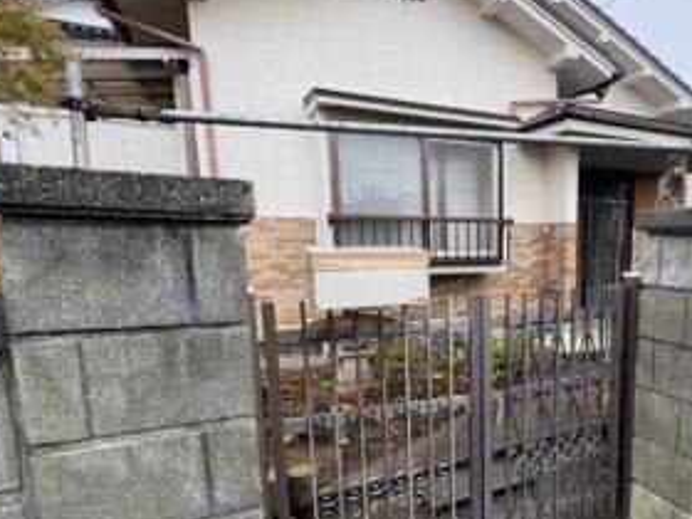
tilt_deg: -10.1
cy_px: 327
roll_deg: -0.1
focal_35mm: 25
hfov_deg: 66.0
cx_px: 502
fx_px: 500
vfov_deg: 54.2
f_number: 2.2
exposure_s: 1/149
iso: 40
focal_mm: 2.22
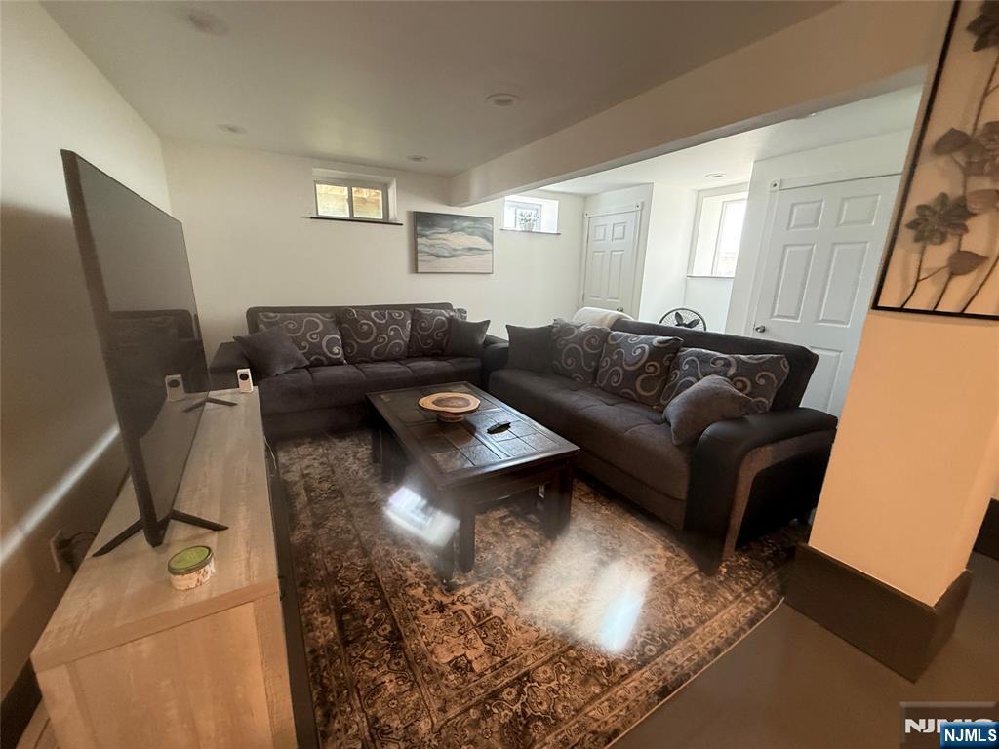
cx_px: 500
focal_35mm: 14
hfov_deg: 102.1
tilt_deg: -14.2
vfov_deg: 85.7
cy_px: 374
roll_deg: -2.1
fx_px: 404
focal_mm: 2.22
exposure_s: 1/60
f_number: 2.2
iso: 400
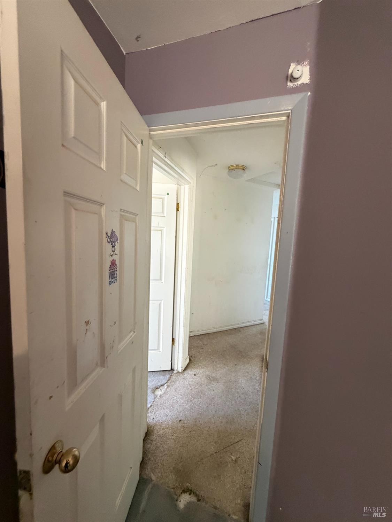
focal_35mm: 14
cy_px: 261
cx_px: 196
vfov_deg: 102.0
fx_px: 211
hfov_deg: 85.7
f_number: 2.2
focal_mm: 2.22
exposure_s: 1/60
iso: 400
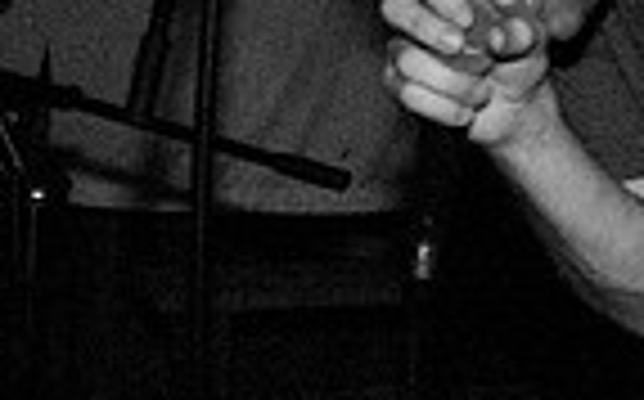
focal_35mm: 124
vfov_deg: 10.4
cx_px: 1130
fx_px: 2174
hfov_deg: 14.9
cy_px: -31
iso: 1600
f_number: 2.8
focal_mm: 20
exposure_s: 1/30
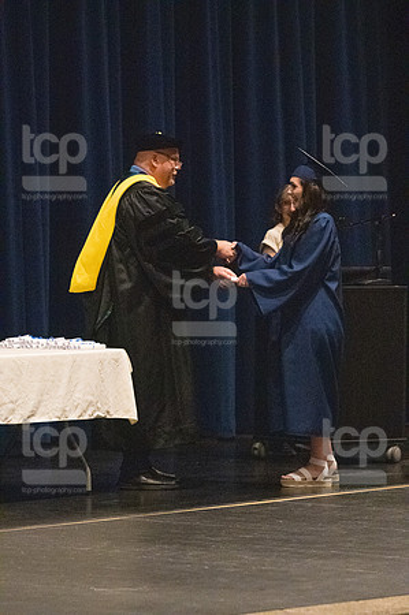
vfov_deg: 11.0
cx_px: 204
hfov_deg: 7.3
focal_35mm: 187
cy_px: 308
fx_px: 3194
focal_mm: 125
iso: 10000
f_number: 3.2
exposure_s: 1/400
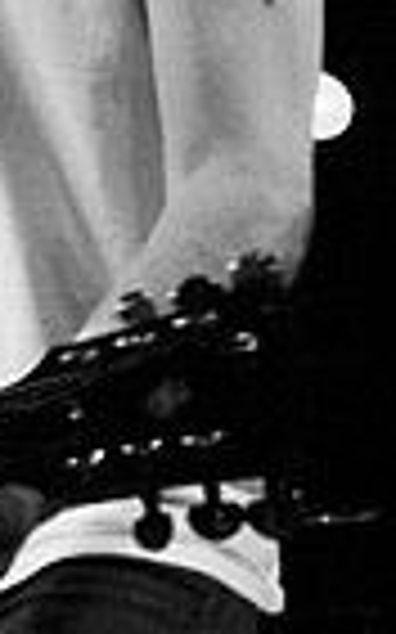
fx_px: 2178
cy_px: -40
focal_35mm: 126
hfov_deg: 8.7
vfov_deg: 16.2
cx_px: -778
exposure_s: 1/80
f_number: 2.8
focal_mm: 20
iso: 1600
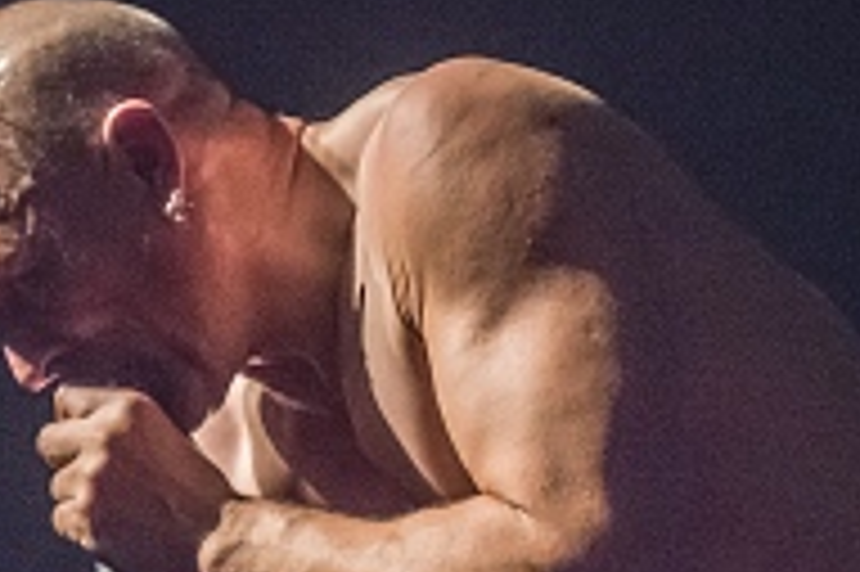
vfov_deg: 3.7
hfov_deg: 5.6
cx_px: 324
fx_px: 8831
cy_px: 750
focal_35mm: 370
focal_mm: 98
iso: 2500
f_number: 2.8
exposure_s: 1/80
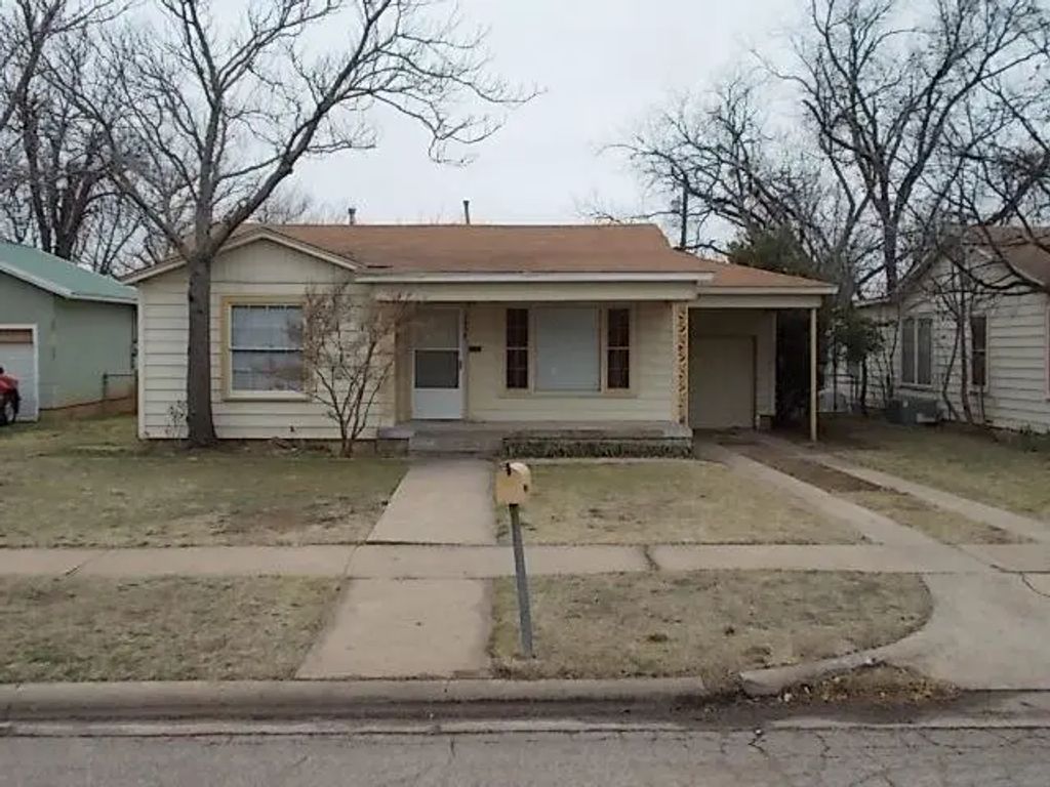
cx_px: 525
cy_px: 394
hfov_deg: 47.9
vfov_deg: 36.8
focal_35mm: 39
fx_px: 1183
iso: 80
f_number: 3.9
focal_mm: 6.9
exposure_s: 1/100
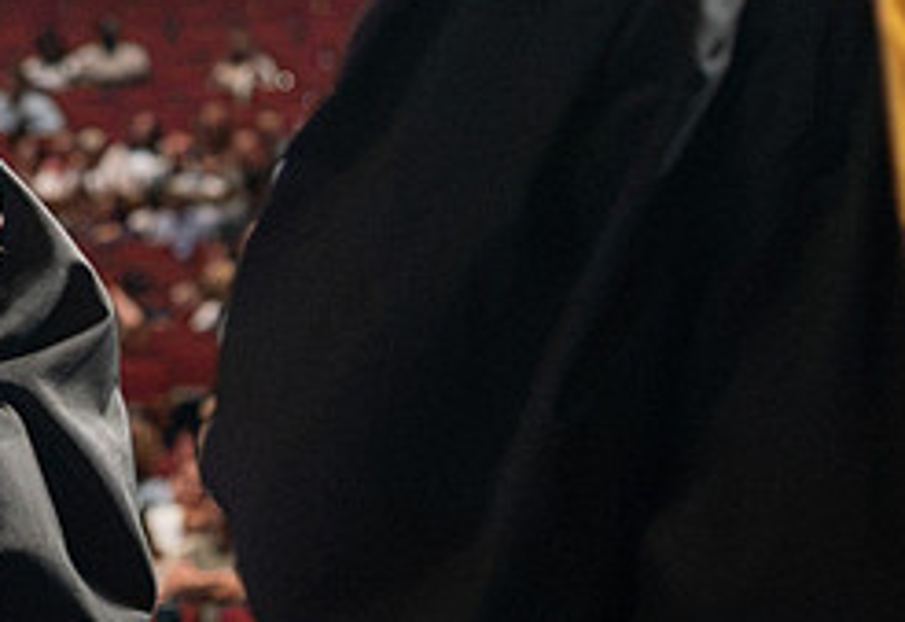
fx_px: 7486
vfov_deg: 4.7
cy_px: -211
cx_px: -465
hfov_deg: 6.8
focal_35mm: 295
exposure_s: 1/200
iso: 4000
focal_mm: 70
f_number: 4
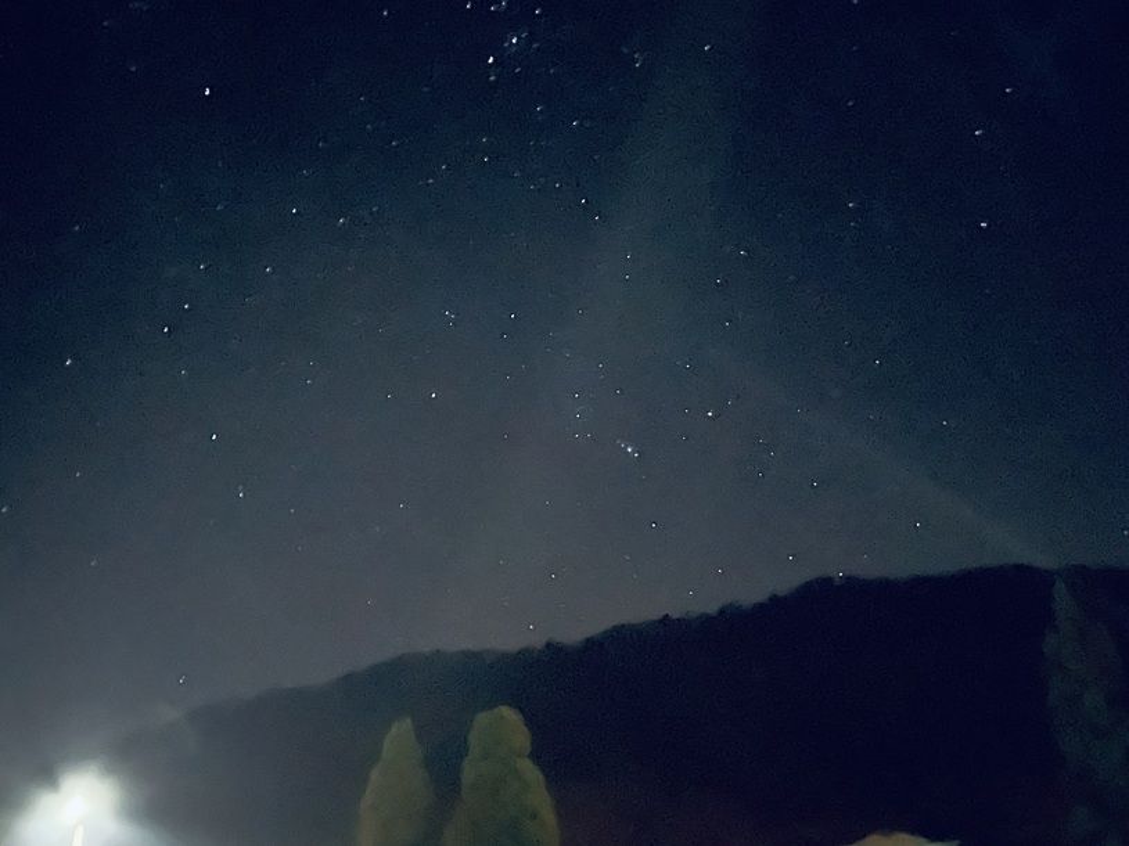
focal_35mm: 26
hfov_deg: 67.3
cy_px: 423
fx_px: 848
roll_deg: +5.0
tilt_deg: +27.4
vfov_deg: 53.1
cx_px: 564
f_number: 1.6
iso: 4000
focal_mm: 4.2
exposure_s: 2
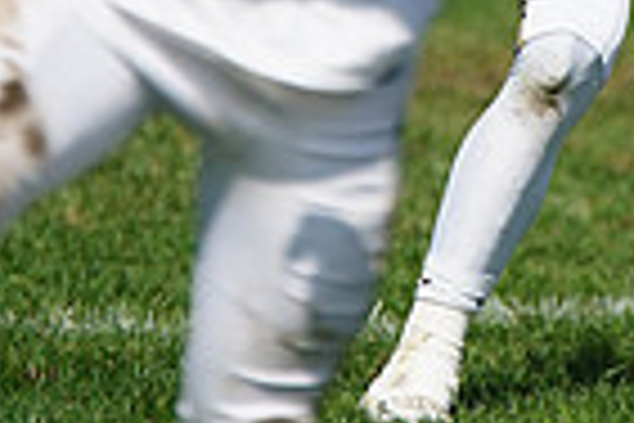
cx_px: 652
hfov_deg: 1.7
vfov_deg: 1.1
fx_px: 21748
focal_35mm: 1235
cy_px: -407
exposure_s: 1/8000
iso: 400
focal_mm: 300
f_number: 2.8
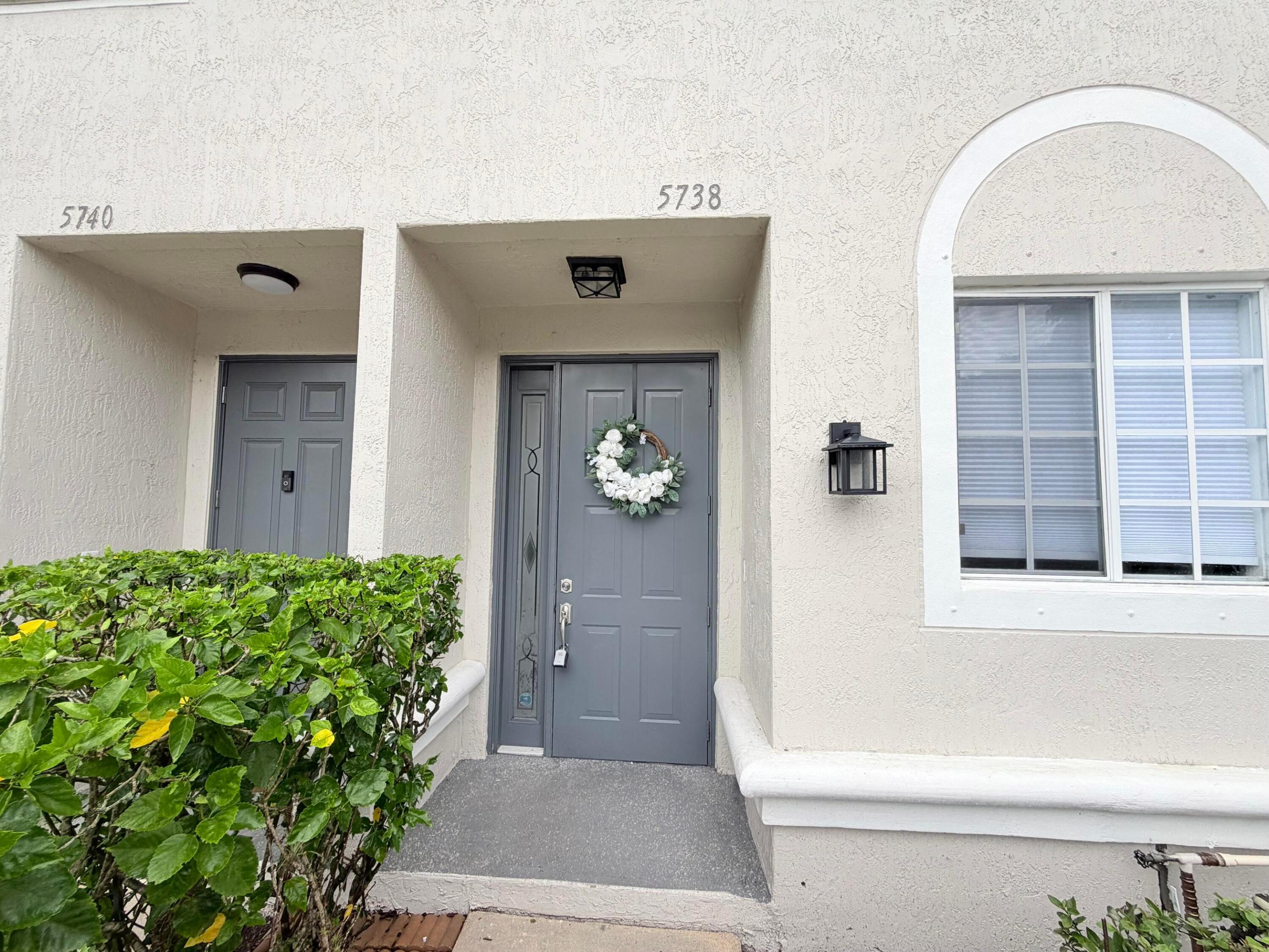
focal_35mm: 14
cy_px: 476
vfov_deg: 85.7
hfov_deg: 102.1
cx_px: 634
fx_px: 513
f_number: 2.2
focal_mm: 2.22
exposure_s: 1/502
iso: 64
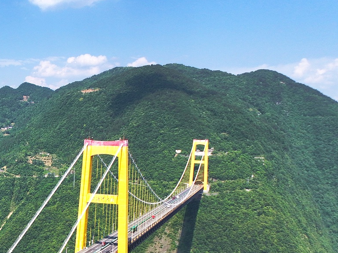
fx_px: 615
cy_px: 225
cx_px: -51
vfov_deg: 22.7
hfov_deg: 27.6
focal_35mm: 63
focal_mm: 12.29
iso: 100
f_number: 2.8
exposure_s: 1/2000
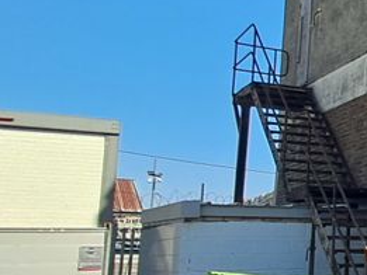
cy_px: 163
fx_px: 721
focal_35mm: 68
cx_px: 724
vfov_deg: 21.6
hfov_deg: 18.8
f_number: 2.2
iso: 40
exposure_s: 1/1295
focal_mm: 1.64
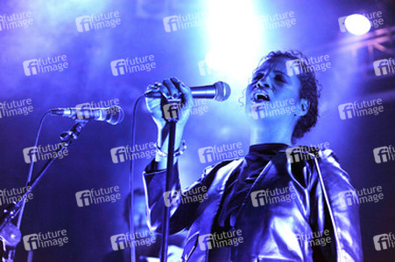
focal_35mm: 50
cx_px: 198
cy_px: 131
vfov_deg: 27.0
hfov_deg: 39.6
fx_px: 548
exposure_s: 1/160
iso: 1600
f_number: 2.8
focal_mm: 50
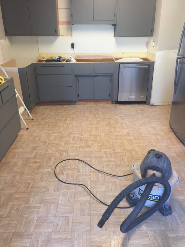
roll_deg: +0.9
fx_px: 207
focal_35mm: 29
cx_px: 92
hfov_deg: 48.2
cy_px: 124
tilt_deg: -23.5
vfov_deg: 61.7
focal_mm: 4.15
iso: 64
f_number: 2.2
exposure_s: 1/30
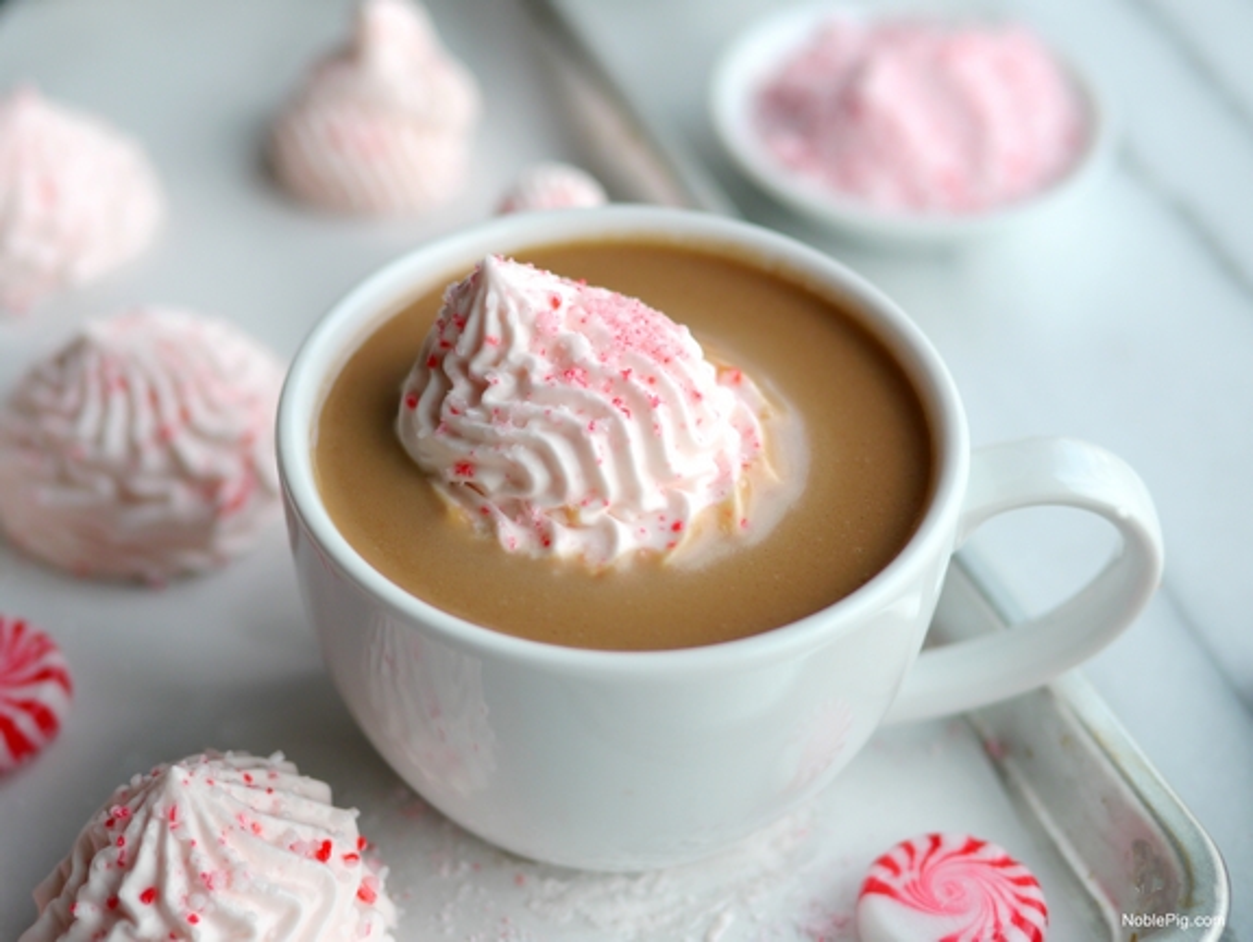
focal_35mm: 50
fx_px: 1811
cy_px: 471
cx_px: 626
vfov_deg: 29.1
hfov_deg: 38.2
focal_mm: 25
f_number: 2
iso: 100
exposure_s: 1/320
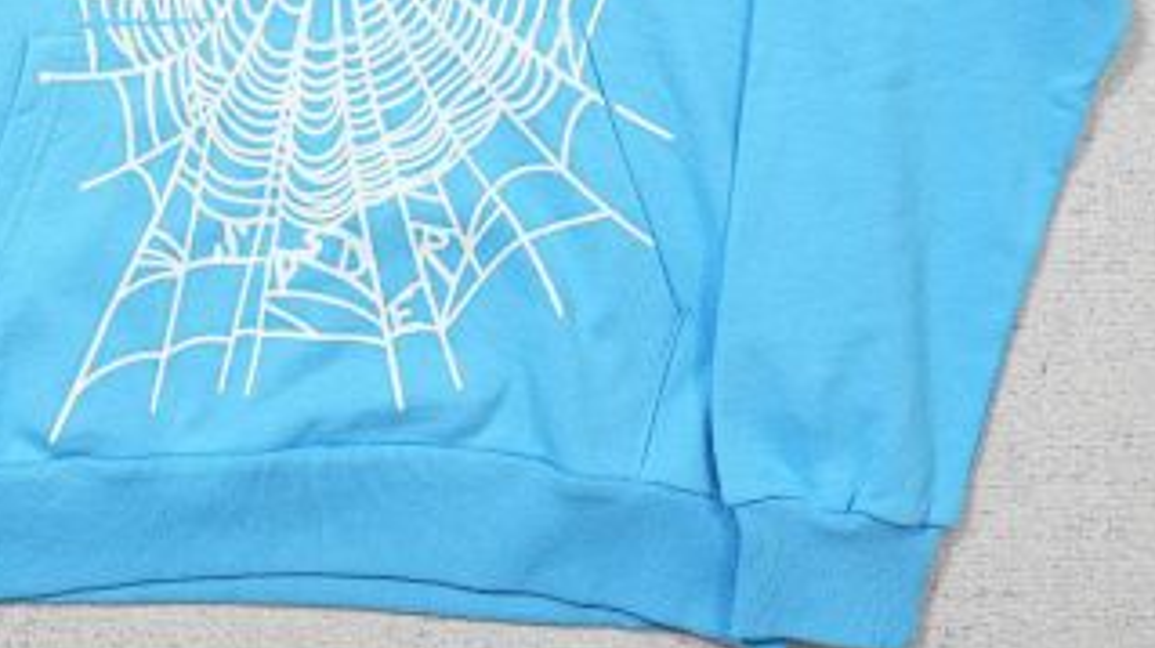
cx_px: 322
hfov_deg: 29.4
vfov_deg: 16.1
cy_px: -176
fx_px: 2173
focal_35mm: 71
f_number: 10
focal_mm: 18
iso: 1600
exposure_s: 1/100
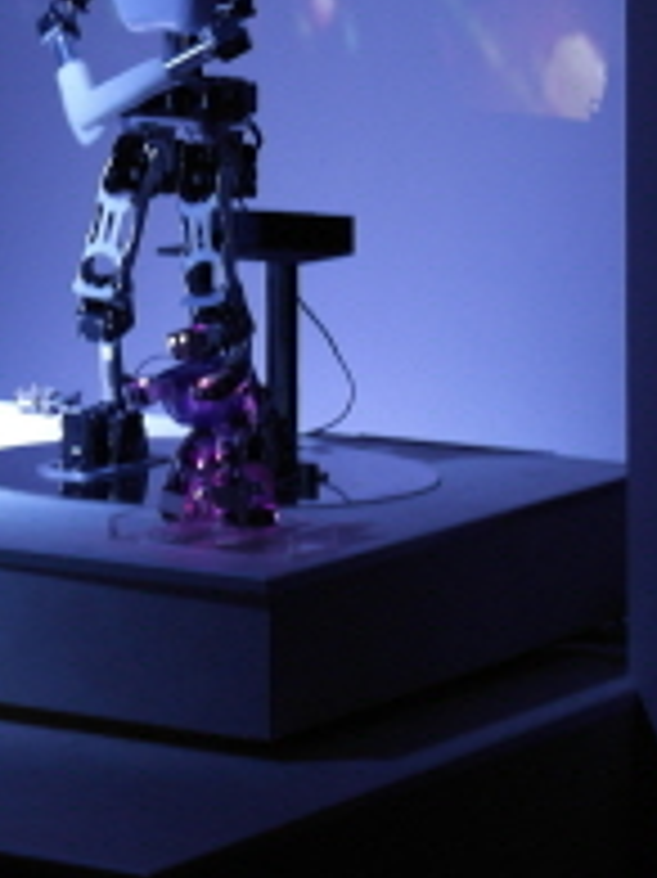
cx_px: -590
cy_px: -124
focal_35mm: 183
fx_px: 4636
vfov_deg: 10.7
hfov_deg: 7.8
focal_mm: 35
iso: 400
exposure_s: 1/50
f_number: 4.5
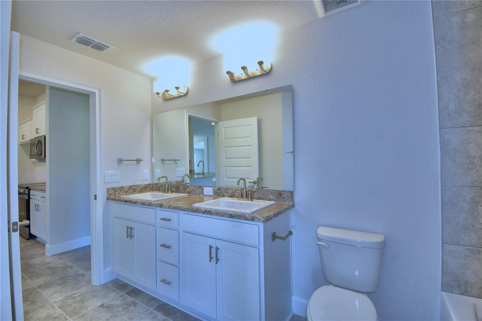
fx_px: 201
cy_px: 160
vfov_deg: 77.3
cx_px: 241
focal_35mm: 15
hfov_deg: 100.4
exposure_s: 1/60
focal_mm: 10
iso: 200
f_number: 4.5
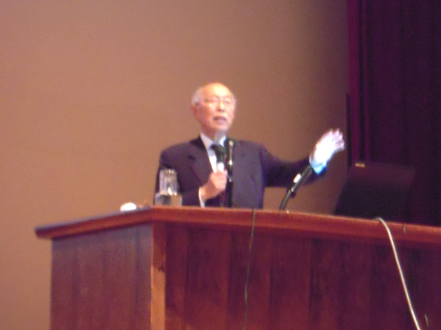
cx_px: 220
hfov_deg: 17.6
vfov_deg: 13.2
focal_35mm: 112
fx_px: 1427
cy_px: 165
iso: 1600
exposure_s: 1/1.6
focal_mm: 20
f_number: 5.8
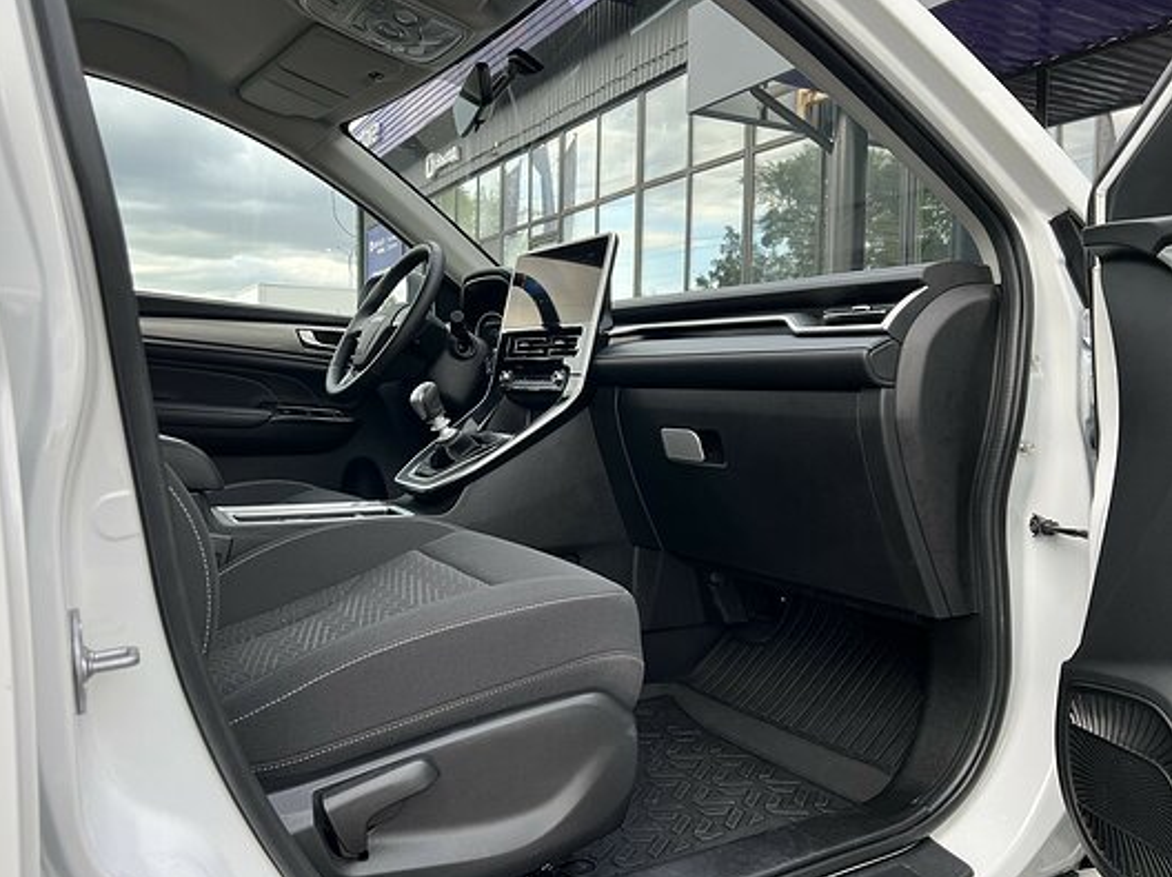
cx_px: 566
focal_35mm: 27
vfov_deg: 51.3
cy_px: 437
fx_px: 913
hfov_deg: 65.4
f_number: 1.5
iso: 50
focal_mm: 5.7
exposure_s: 1/294
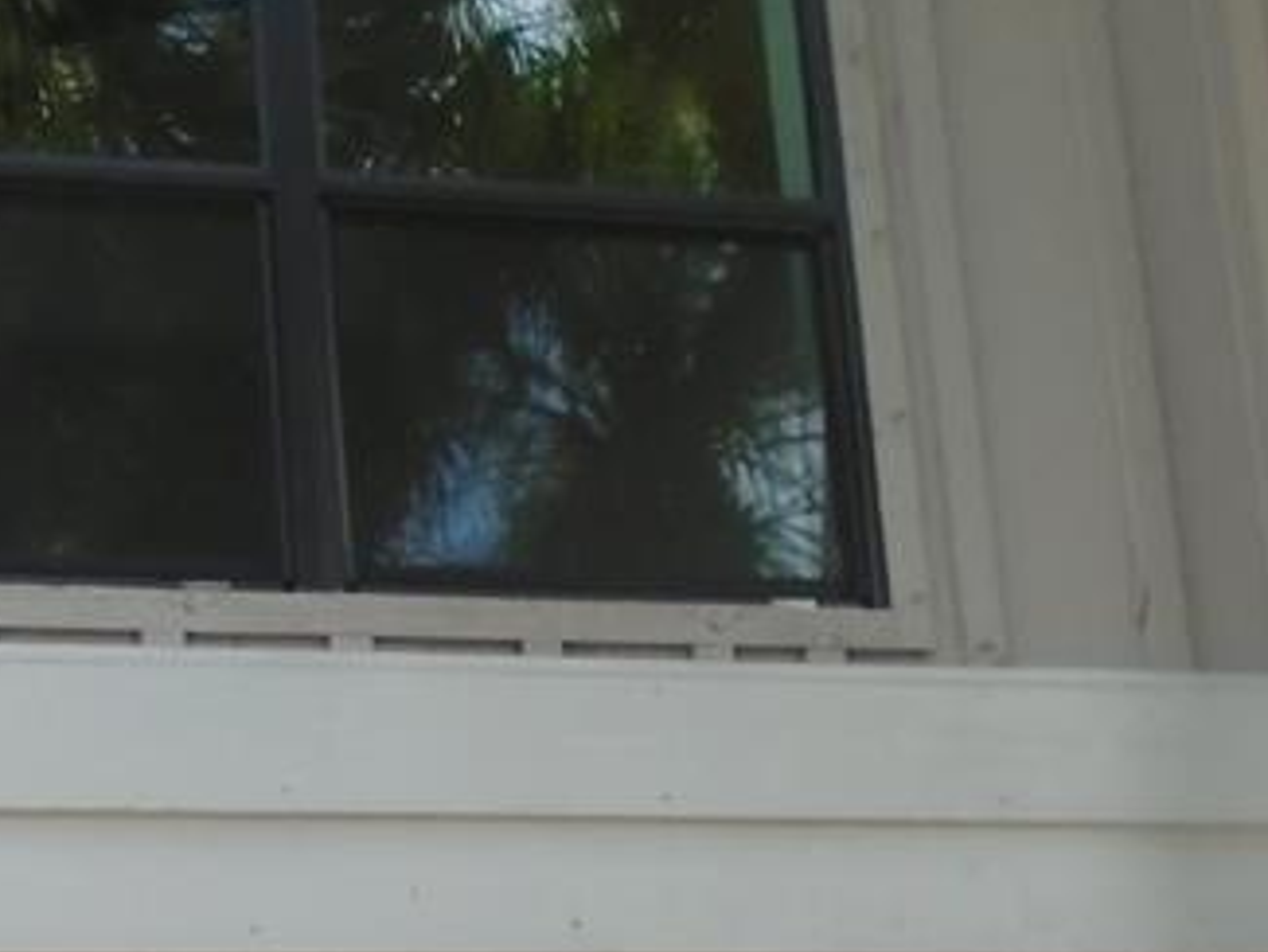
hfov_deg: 22.8
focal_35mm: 82
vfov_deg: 17.6
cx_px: -31
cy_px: 917
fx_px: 3005
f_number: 3.2
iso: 160
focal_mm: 4.6
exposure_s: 1/250
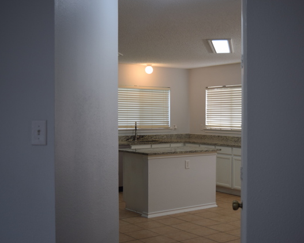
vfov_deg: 30.5
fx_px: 446
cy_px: 121
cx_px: 170
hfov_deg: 37.6
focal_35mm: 50
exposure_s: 1/80
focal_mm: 29
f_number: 4.5
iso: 400
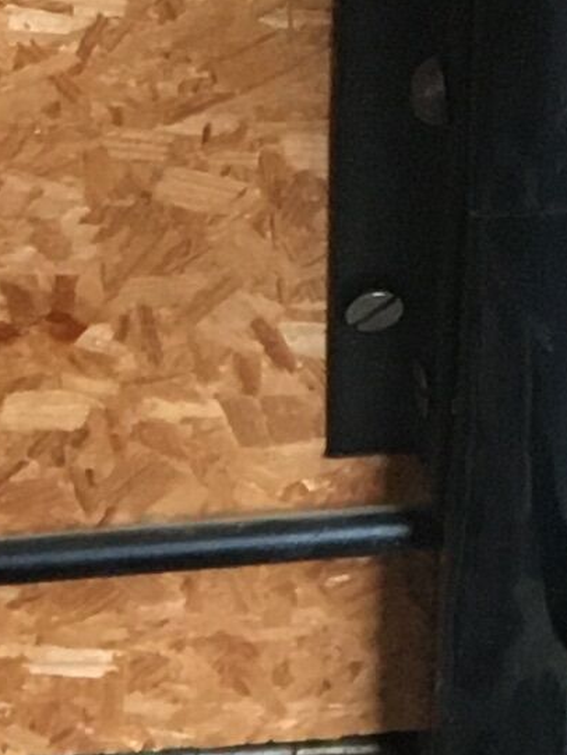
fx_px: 4715
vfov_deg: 8.7
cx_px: -317
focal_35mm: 216
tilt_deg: -56.3
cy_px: 1437
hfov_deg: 6.8
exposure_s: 1/33
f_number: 2.2
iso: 160
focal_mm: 4.15
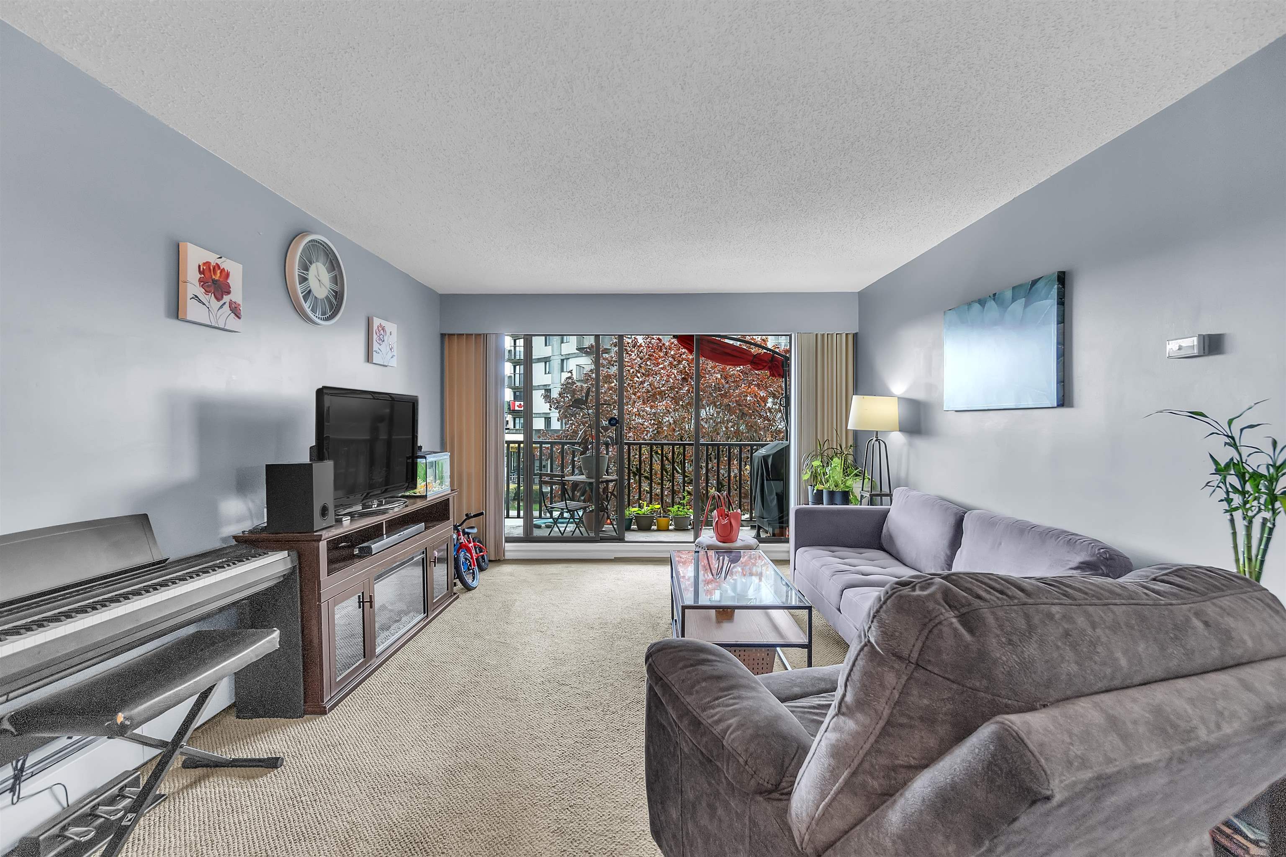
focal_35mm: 15
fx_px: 536
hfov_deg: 100.4
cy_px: 428
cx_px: 643
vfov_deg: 77.3
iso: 320
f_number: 4
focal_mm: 10
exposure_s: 1/80
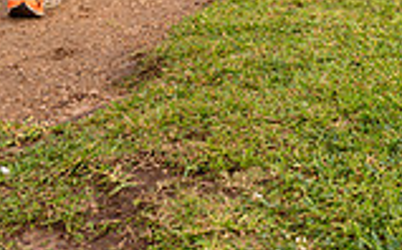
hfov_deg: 16.3
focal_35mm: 127
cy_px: -306
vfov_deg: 9.4
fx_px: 1390
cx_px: 56
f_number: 8
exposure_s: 1/250
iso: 160
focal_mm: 44
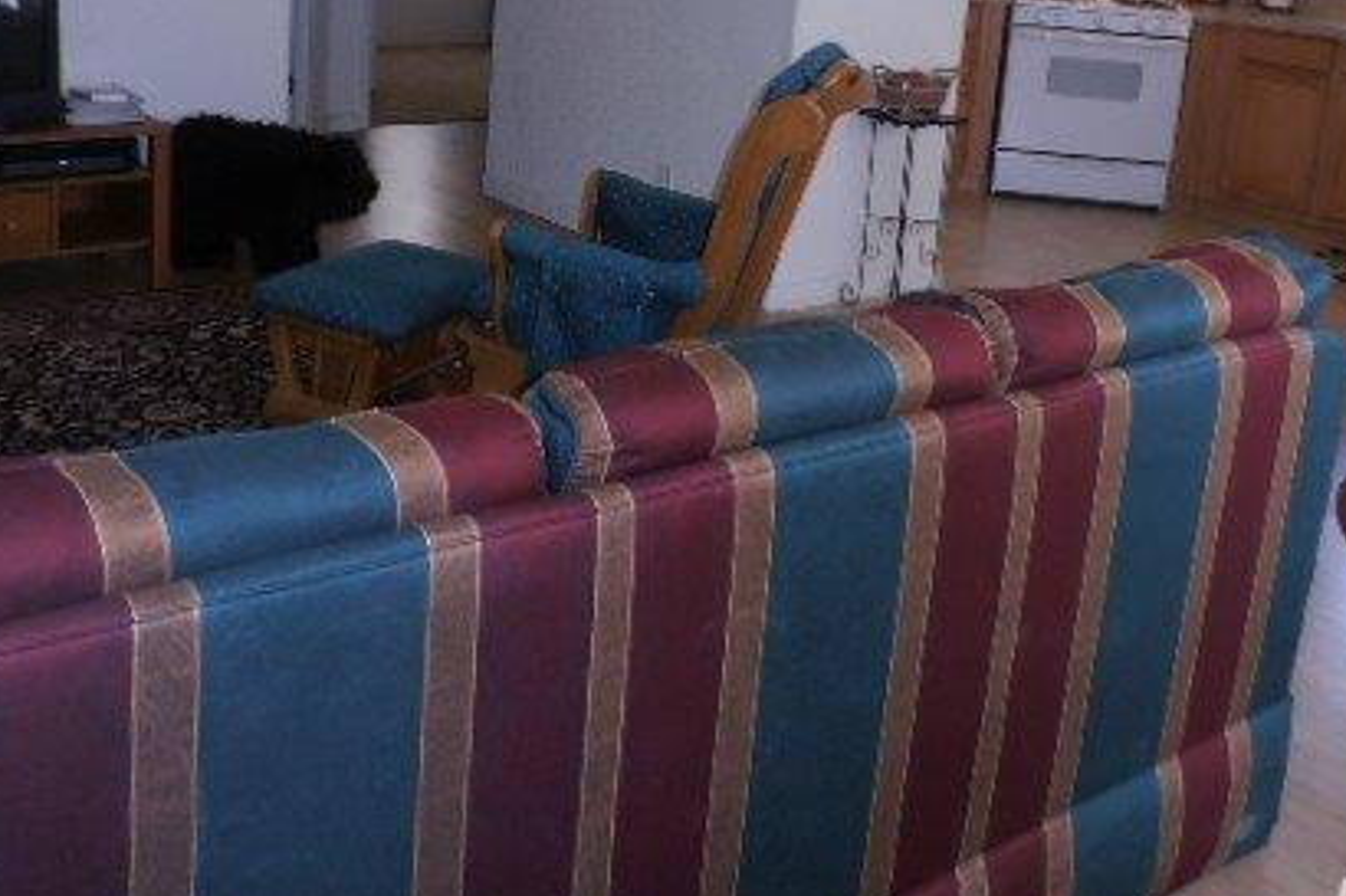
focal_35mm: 39
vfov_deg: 33.0
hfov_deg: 49.5
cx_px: 607
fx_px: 1458
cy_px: 154
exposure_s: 1/30
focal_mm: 4.2
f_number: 3
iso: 125
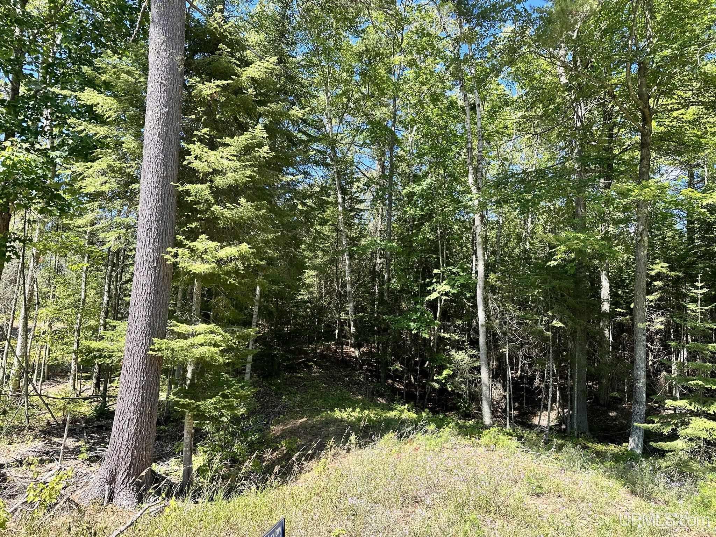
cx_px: 358
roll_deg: -3.6
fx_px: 496
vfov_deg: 56.8
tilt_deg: +5.1
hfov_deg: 71.6
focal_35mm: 24
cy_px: 268
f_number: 1.78
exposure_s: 1/630
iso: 80
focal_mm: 6.86
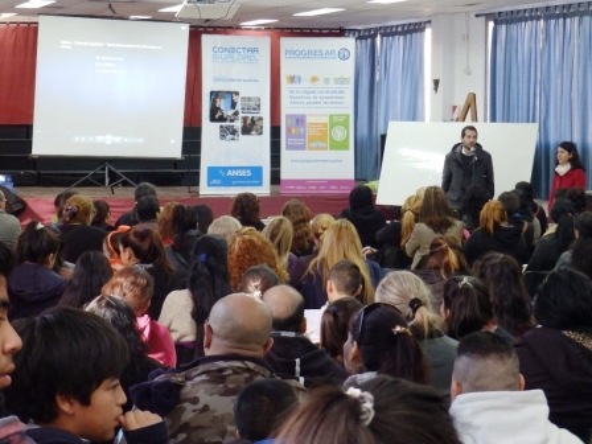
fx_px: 1437
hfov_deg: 23.3
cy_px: 222
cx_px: 296
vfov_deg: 17.6
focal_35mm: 84
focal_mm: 15.1
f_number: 4.4
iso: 800
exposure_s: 1/30
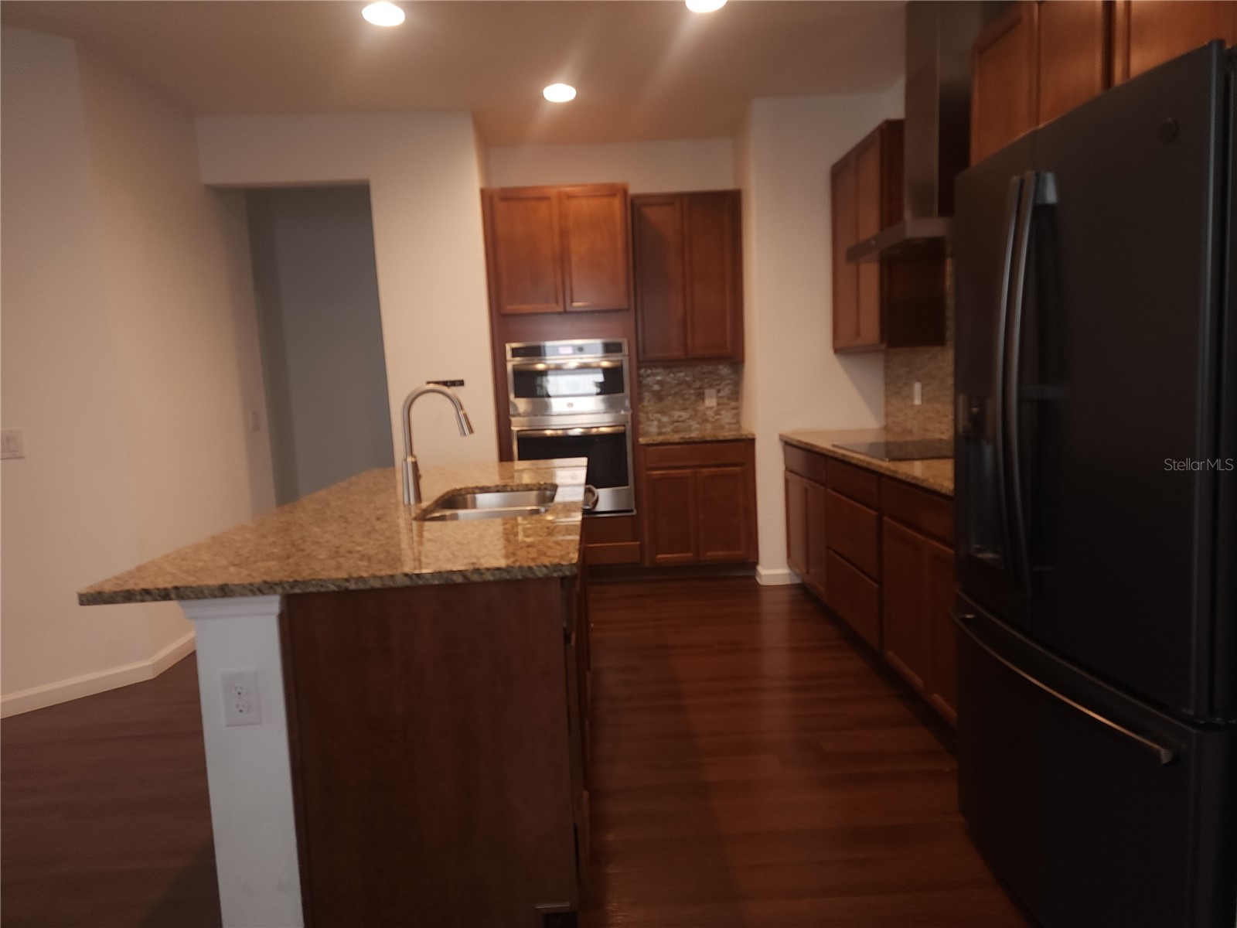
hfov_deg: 73.9
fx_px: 822
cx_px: 618
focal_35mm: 23
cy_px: 464
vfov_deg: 58.9
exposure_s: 1/30
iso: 100
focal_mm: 6.4
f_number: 1.8
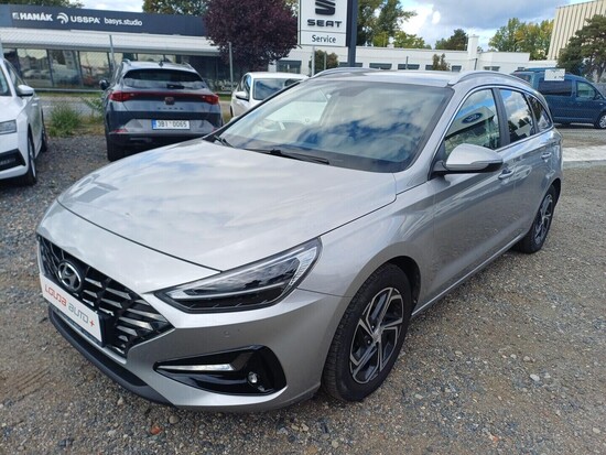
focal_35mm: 25
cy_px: 228
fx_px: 438
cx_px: 303
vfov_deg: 54.9
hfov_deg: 69.4
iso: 50
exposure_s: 1/341
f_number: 1.8
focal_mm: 4.65
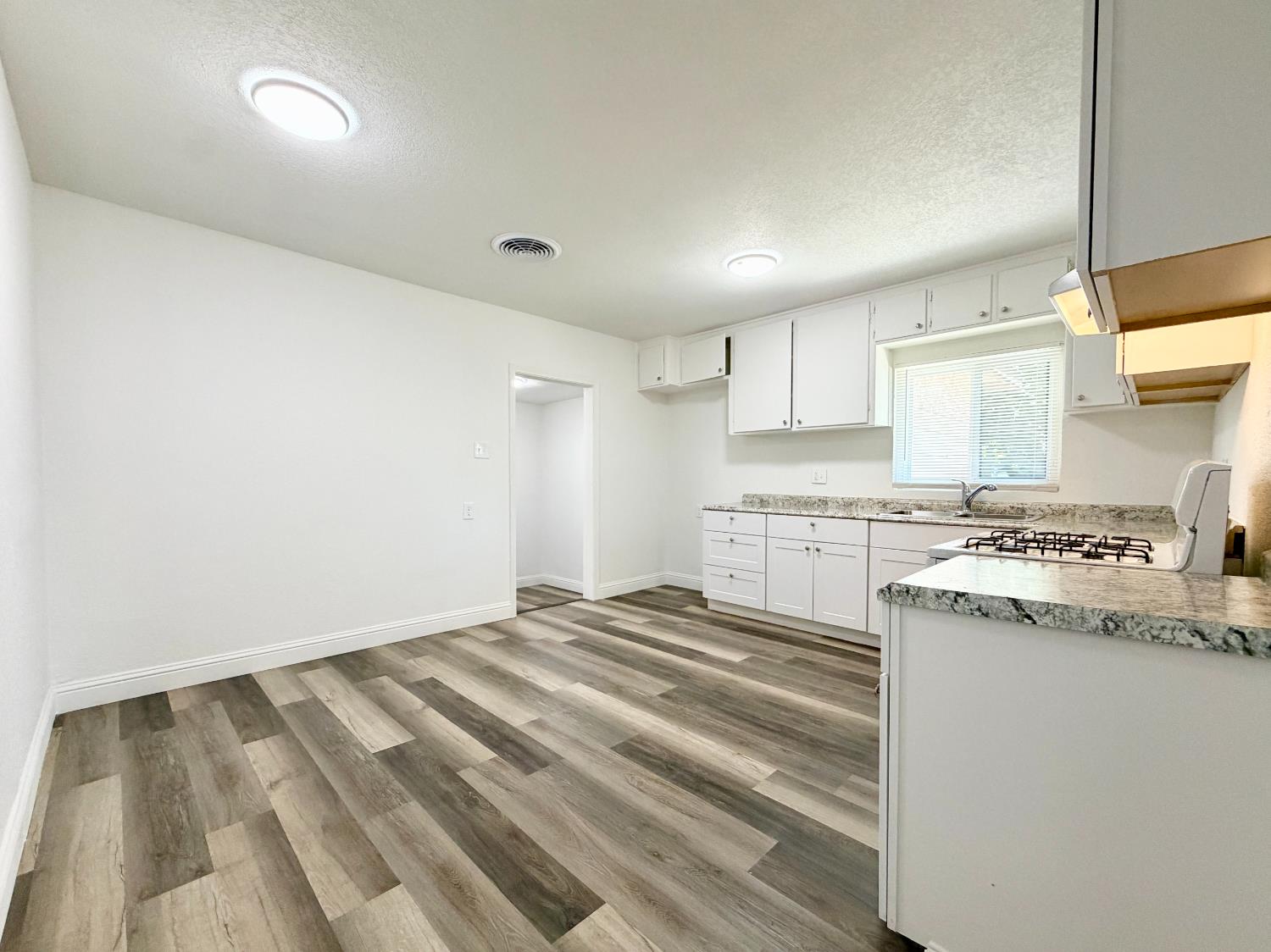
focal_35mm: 14
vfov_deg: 85.6
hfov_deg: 102.1
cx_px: 636
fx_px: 514
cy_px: 476
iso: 250
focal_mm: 2.22
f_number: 2.2
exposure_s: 1/120
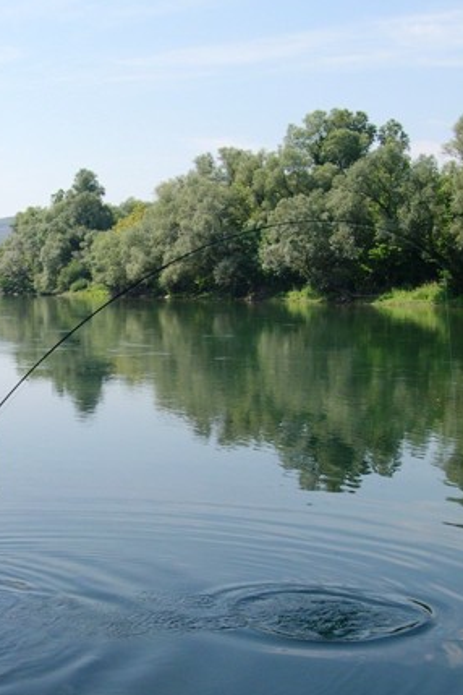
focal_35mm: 59
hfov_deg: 22.8
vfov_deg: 33.7
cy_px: 447
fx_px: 1138
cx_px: 120
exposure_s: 1/191
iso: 141
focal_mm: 8
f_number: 7.6
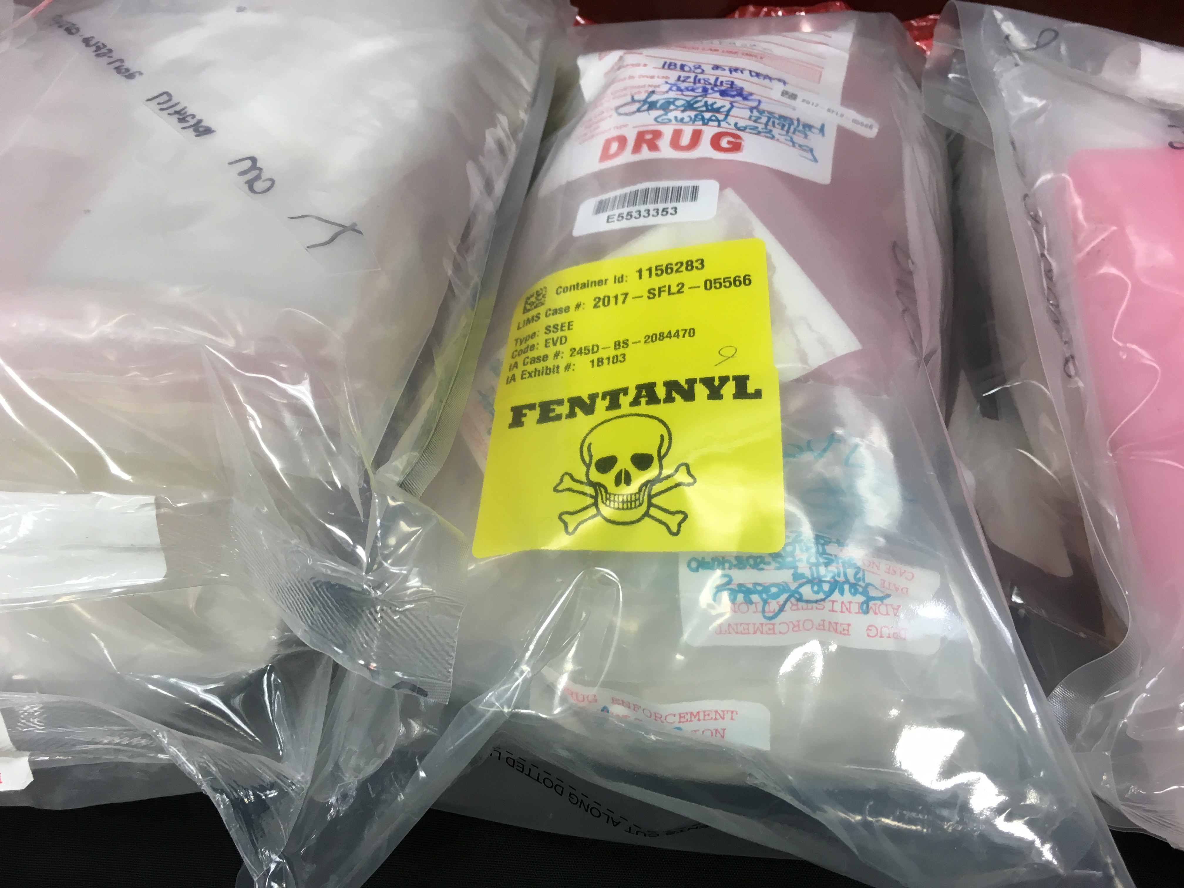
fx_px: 992
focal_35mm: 29
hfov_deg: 61.7
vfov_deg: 48.2
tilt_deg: -43.1
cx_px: 592
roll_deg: +1.2
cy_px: 444
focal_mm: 4.15
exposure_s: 1/40
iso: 32
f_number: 2.2
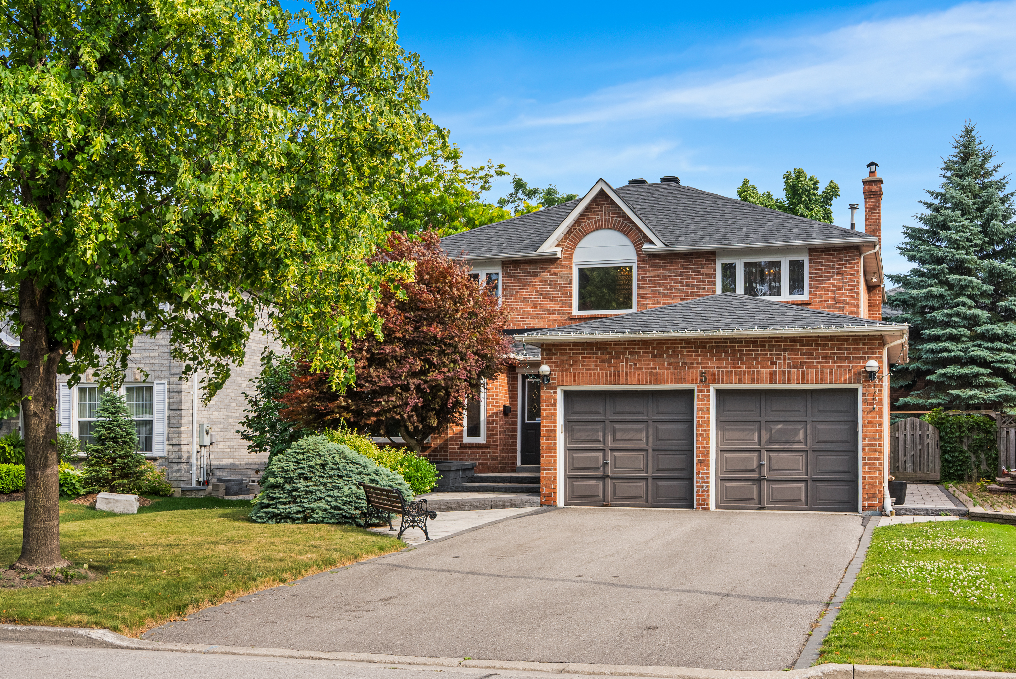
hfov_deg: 48.4
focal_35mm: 40
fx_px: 1129
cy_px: 340
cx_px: 508
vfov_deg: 33.4
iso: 400
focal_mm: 40
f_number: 9
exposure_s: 1/320
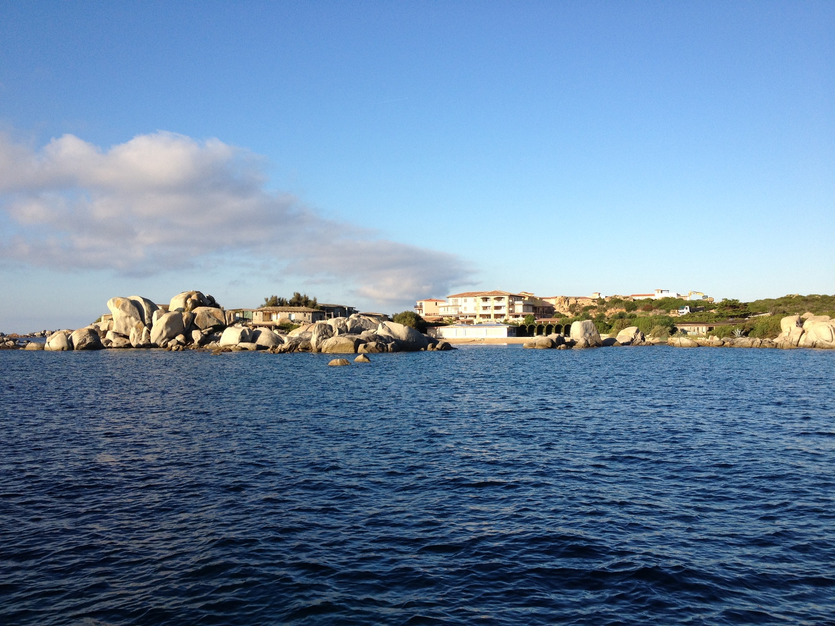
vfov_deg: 40.7
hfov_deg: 52.6
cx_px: 418
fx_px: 844
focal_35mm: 35
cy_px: 313
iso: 64
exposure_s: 1/1175
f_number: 2.4
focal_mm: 4.28
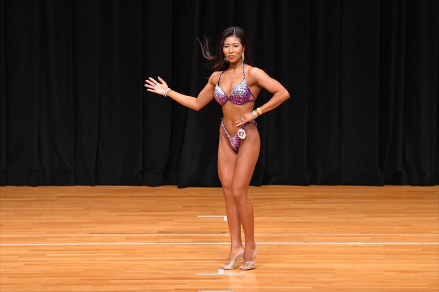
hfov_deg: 8.1
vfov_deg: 5.4
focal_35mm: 255
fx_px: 3108
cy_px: 146
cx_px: 220
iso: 4000
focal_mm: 170
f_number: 5.6
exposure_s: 1/400
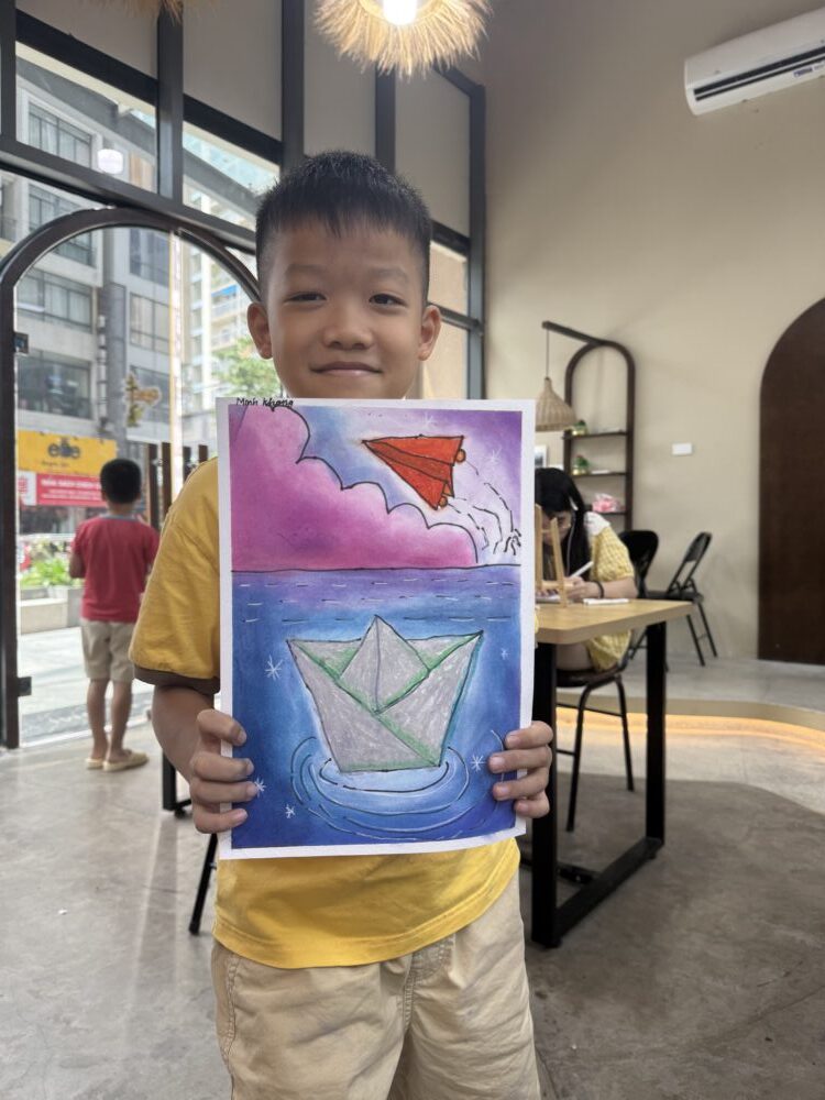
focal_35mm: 24
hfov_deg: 56.8
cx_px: 412
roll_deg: -0.1
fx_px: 763
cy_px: 550
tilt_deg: +0.1
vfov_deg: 71.6
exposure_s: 1/100
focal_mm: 6.76
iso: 64
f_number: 1.78
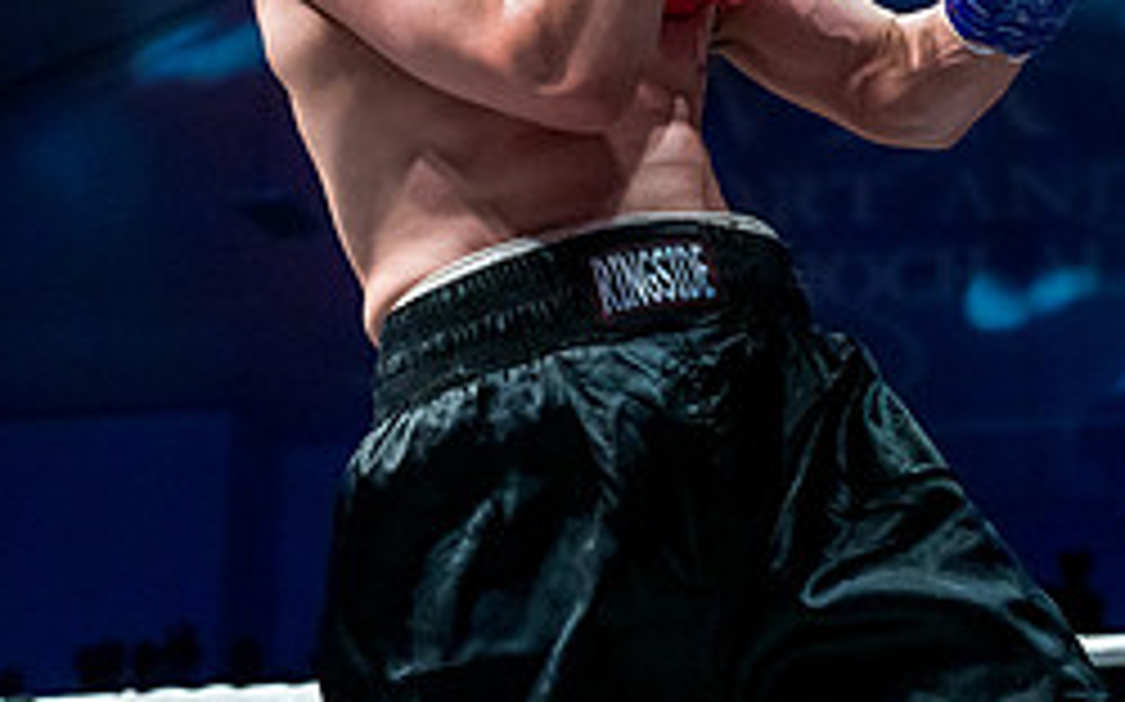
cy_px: -124
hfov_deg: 18.5
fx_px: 3340
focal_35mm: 109
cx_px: 1161
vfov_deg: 11.8
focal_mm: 46
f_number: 4
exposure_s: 1/1000
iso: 4000
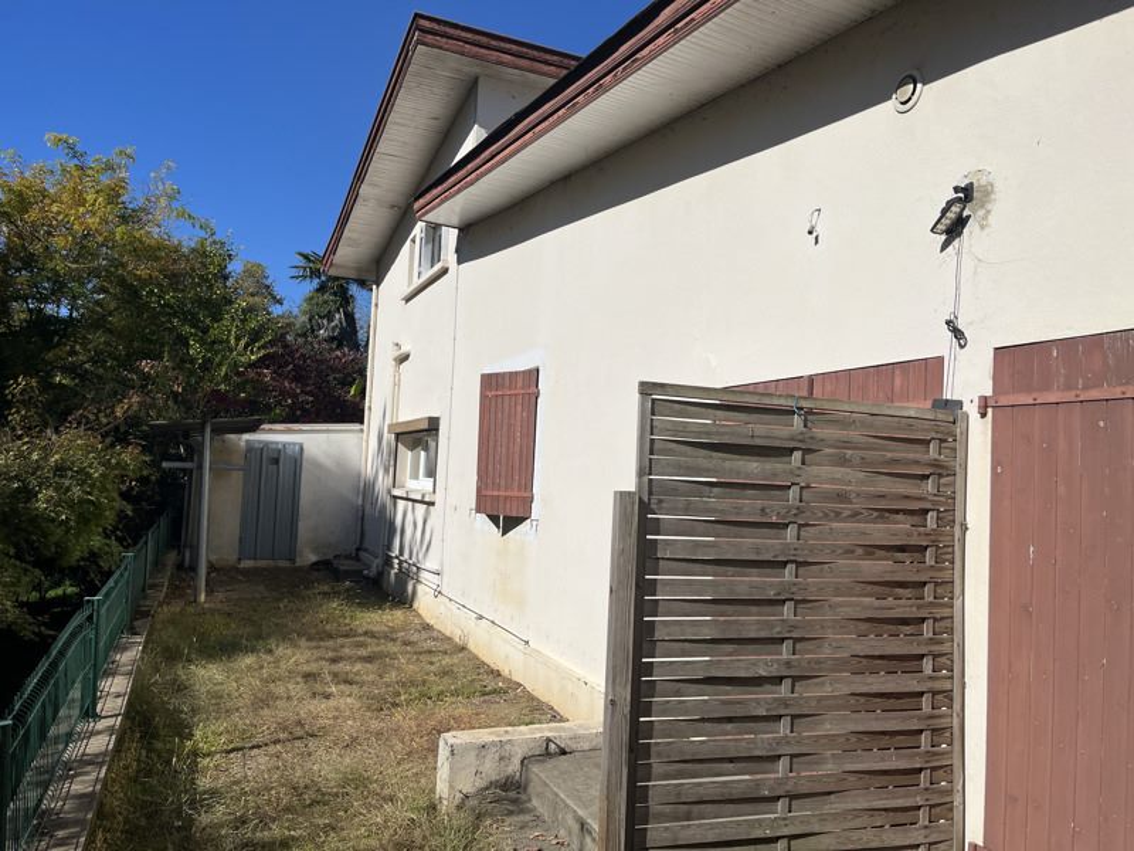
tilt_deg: +3.0
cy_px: 426
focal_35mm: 26
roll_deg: -2.7
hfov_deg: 67.3
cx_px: 567
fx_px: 852
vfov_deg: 53.1
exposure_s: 1/9901
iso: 50
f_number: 1.6
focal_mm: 5.1
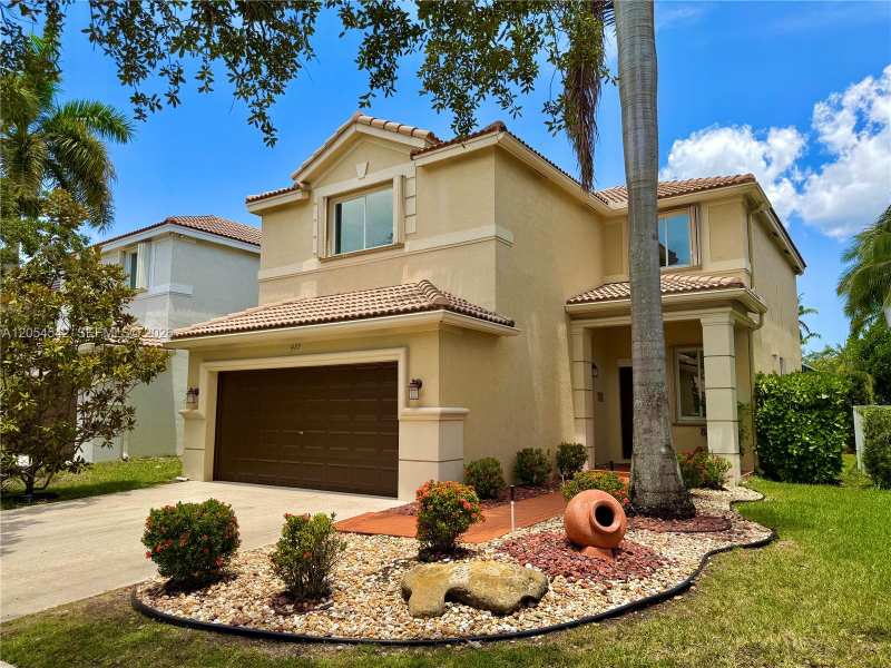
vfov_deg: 56.8
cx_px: 446
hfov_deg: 71.6
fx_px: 618
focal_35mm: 24
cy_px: 334
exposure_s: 1/3279
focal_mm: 6.76
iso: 80
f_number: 1.78
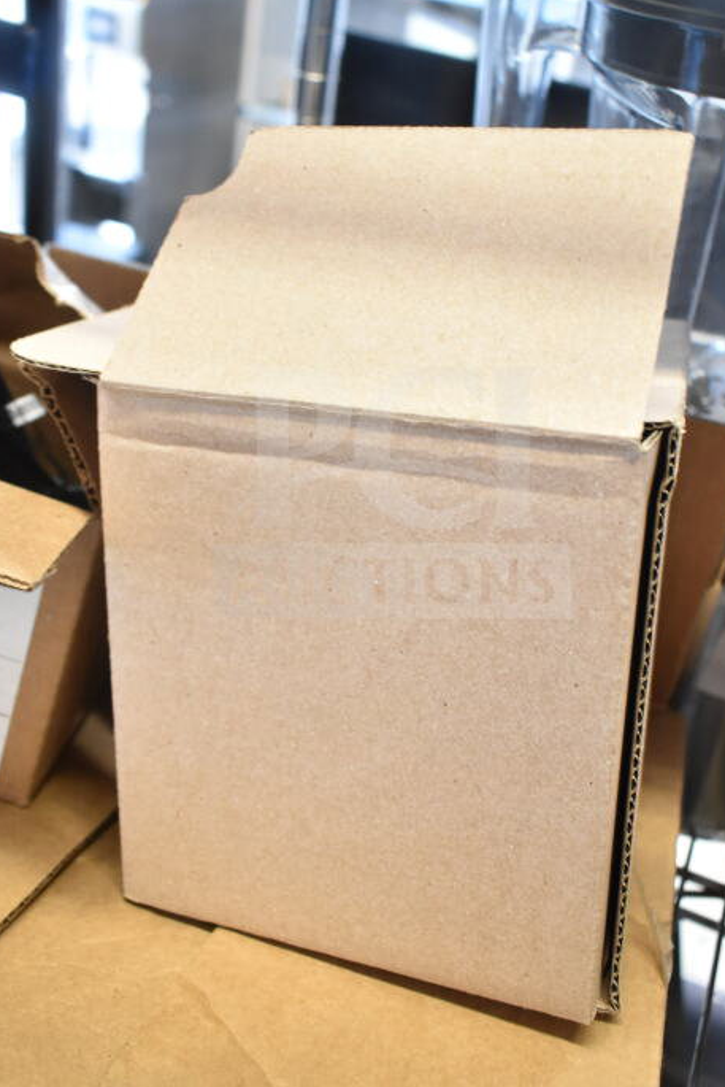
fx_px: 1087
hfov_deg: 36.9
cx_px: 392
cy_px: 492
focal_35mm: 36
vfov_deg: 53.0
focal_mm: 18
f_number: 3.5
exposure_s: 1/50
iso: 1600
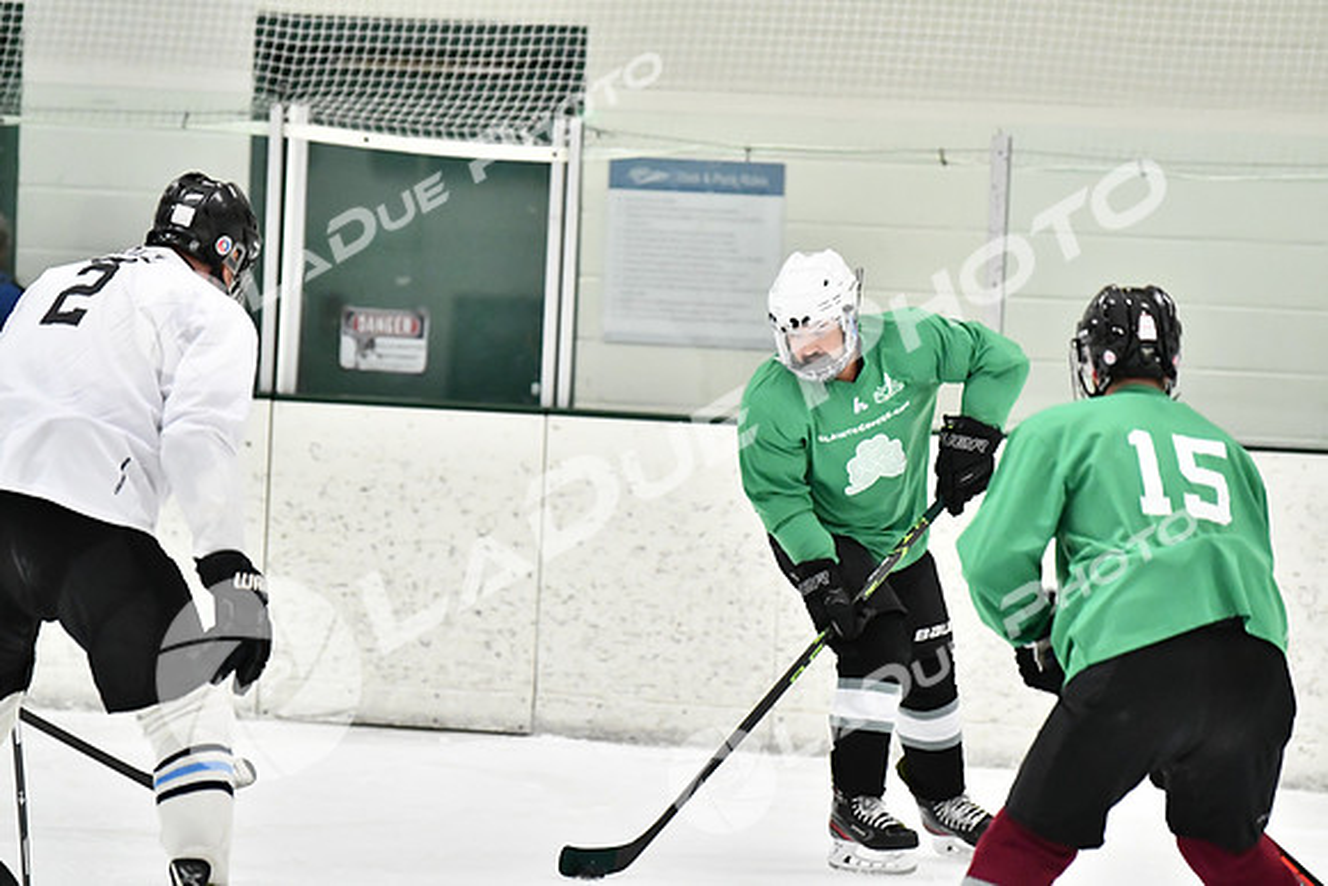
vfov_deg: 7.0
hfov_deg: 10.5
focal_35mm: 195
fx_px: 7195
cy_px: 443
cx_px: 664
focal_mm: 130
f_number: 2.8
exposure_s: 1/1250
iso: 5000
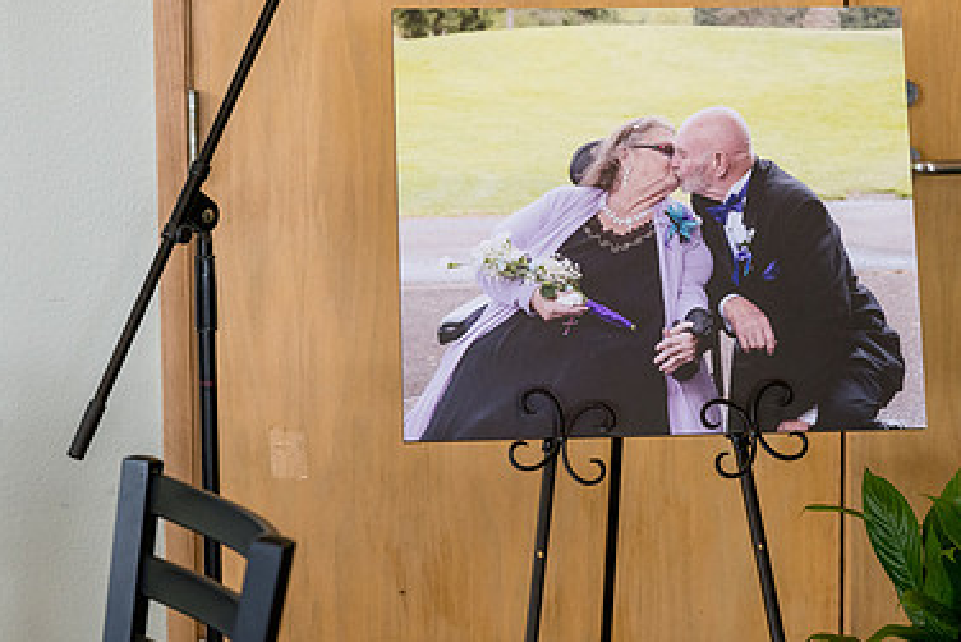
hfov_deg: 19.4
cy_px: 198
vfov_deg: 13.0
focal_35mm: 105
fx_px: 2804
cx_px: 626
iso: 2000
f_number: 4
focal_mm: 68
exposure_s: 1/250
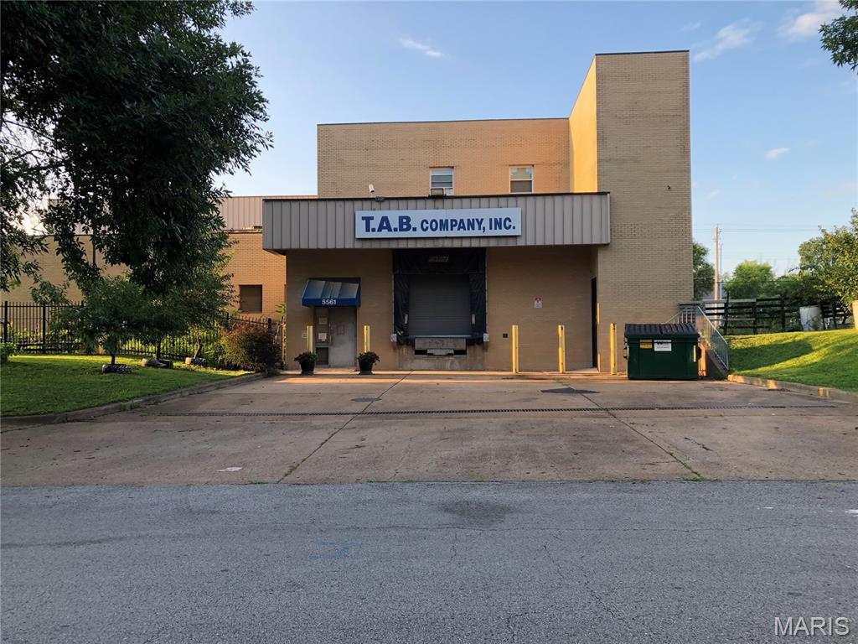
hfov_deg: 63.4
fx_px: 694
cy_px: 322
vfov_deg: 49.7
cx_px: 429
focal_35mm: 28
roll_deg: +0.9
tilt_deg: +2.0
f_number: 1.8
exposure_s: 1/134
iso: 20
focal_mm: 3.99
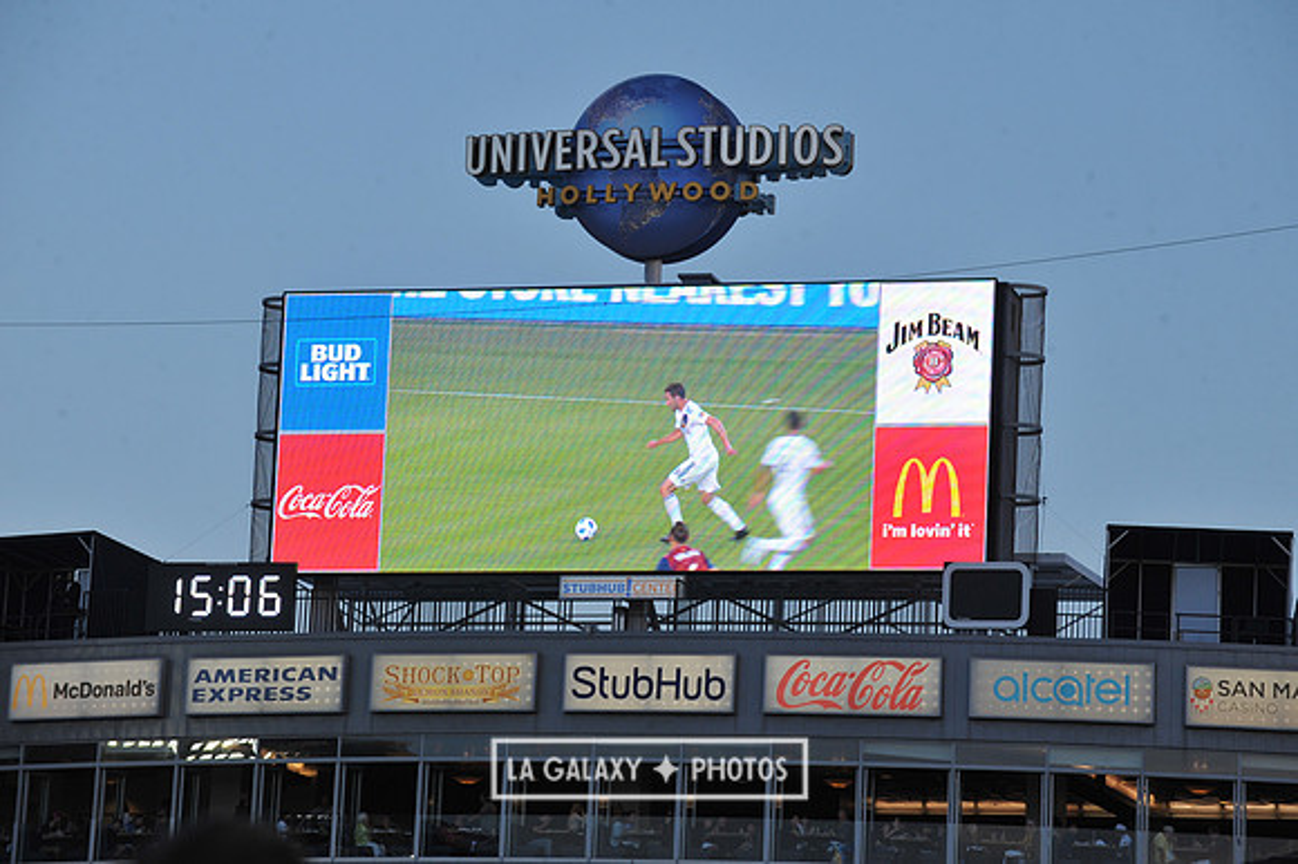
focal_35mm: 160
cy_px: 432
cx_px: 649
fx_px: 5765
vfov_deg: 8.6
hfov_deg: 12.8
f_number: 9
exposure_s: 1/320
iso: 800
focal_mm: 160
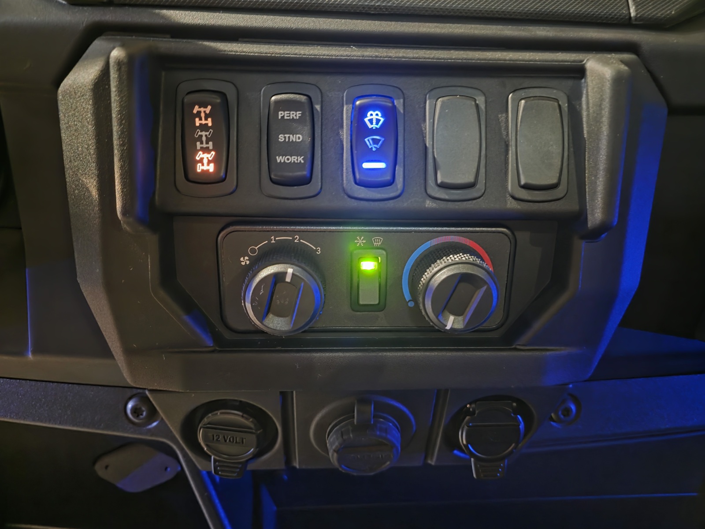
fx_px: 468
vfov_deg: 58.9
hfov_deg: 73.9
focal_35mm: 23
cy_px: 264
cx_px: 352
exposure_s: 1/11.8
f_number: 1.7
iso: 3200
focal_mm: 6.3
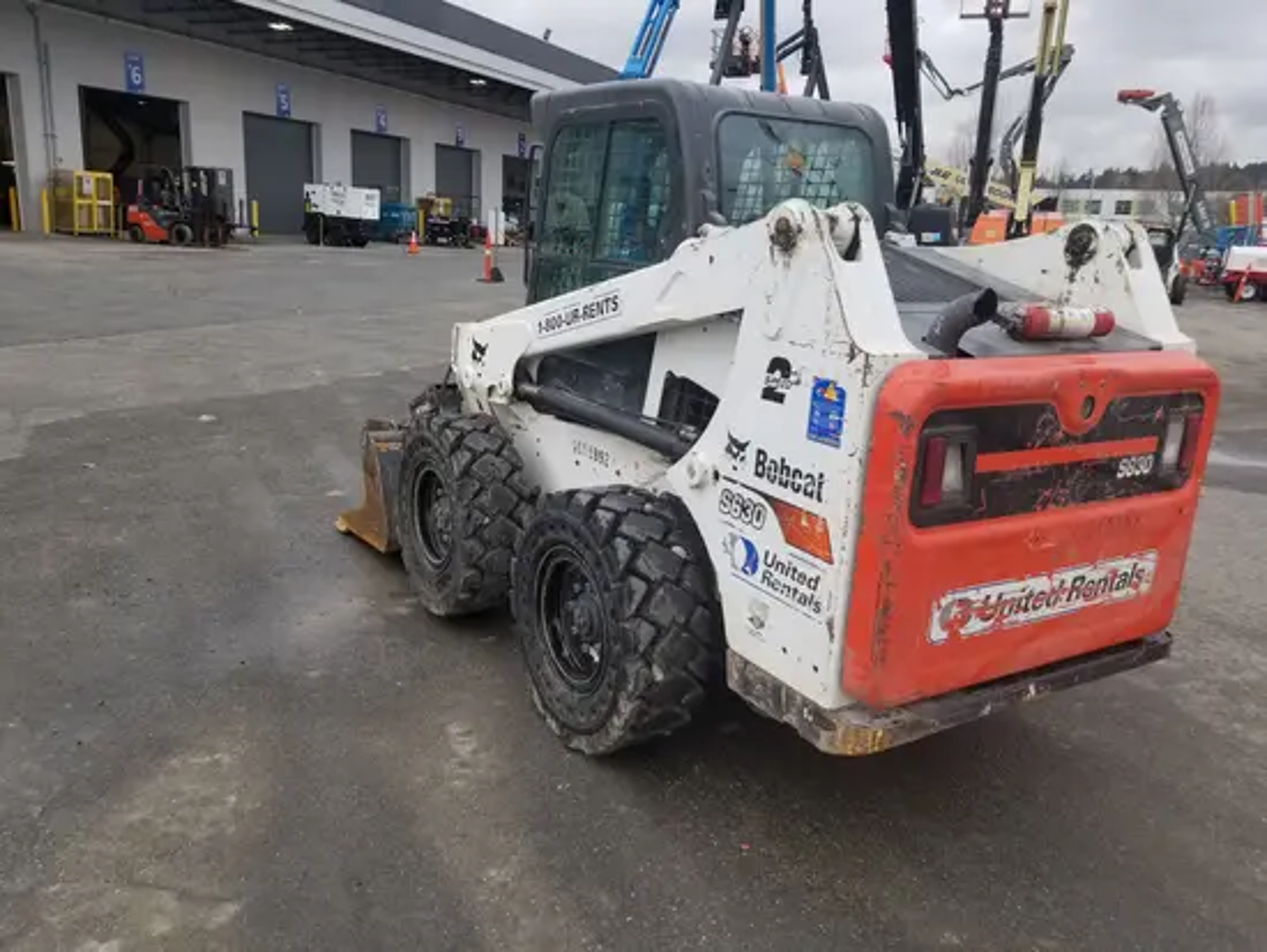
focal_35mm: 26
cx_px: 634
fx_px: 952
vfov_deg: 53.1
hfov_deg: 67.3
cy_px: 476
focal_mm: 4.25
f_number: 1.7
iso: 50
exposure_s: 1/406
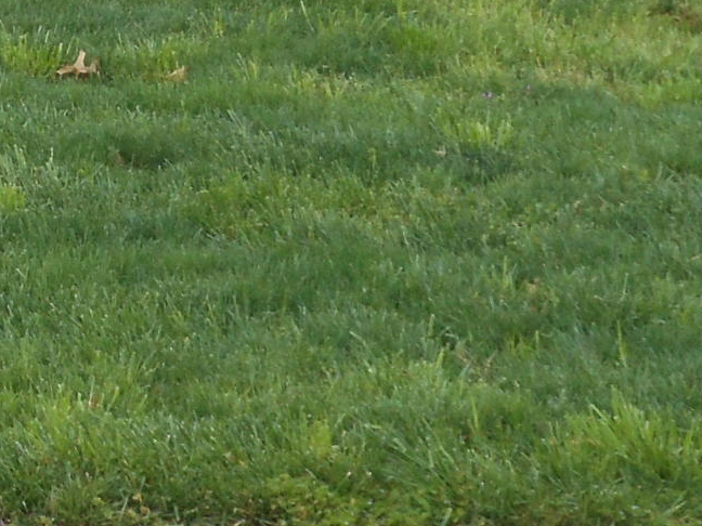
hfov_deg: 8.2
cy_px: -536
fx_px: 4786
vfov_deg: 6.1
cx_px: -340
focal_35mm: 236
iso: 80
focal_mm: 9.1
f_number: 4.9
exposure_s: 1/80
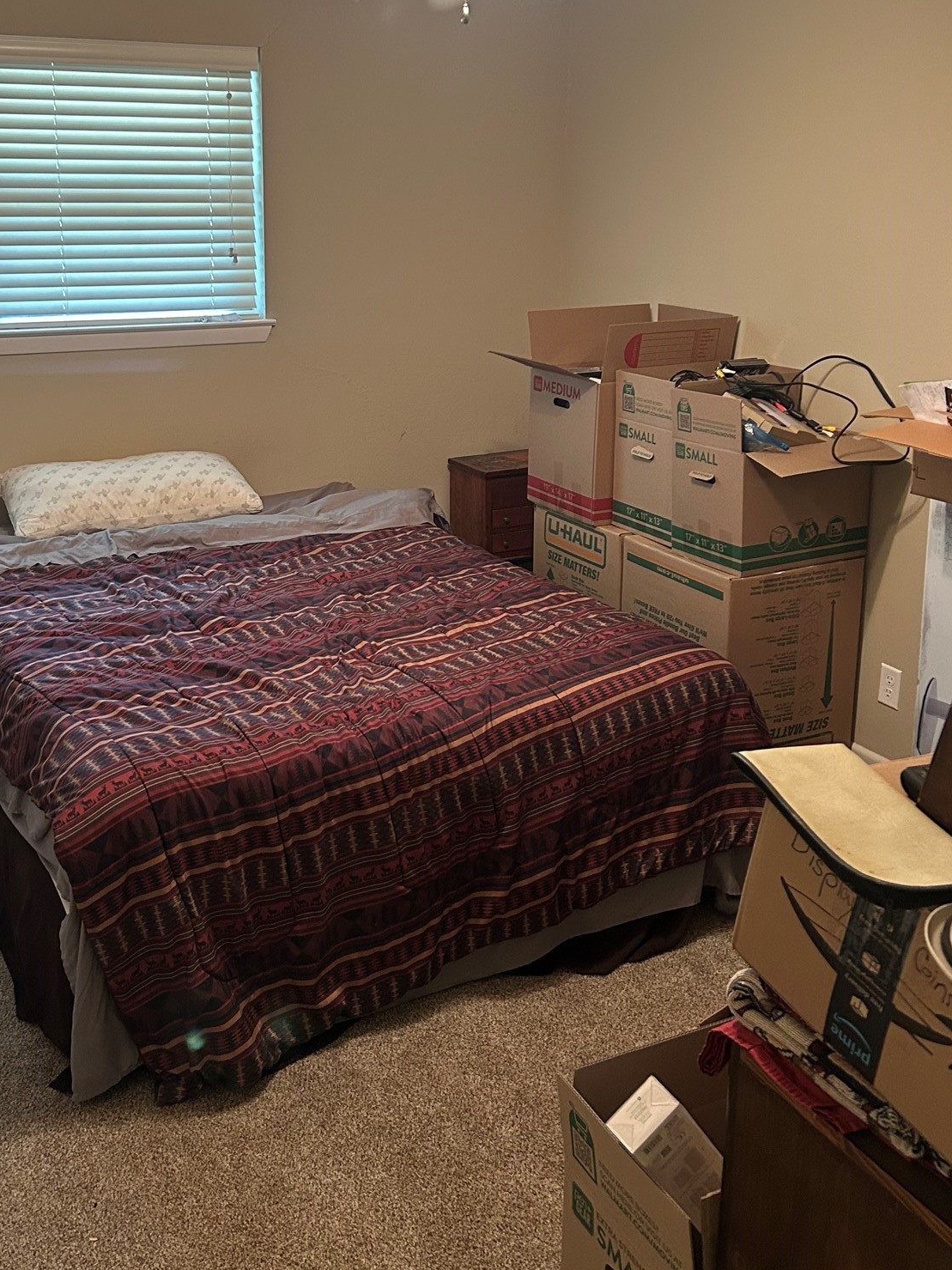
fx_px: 1320
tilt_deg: -12.0
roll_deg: +0.1
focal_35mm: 36
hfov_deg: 39.3
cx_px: 341
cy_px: 465
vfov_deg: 50.8
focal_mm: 5.7
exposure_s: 1/60
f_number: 1.5
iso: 250
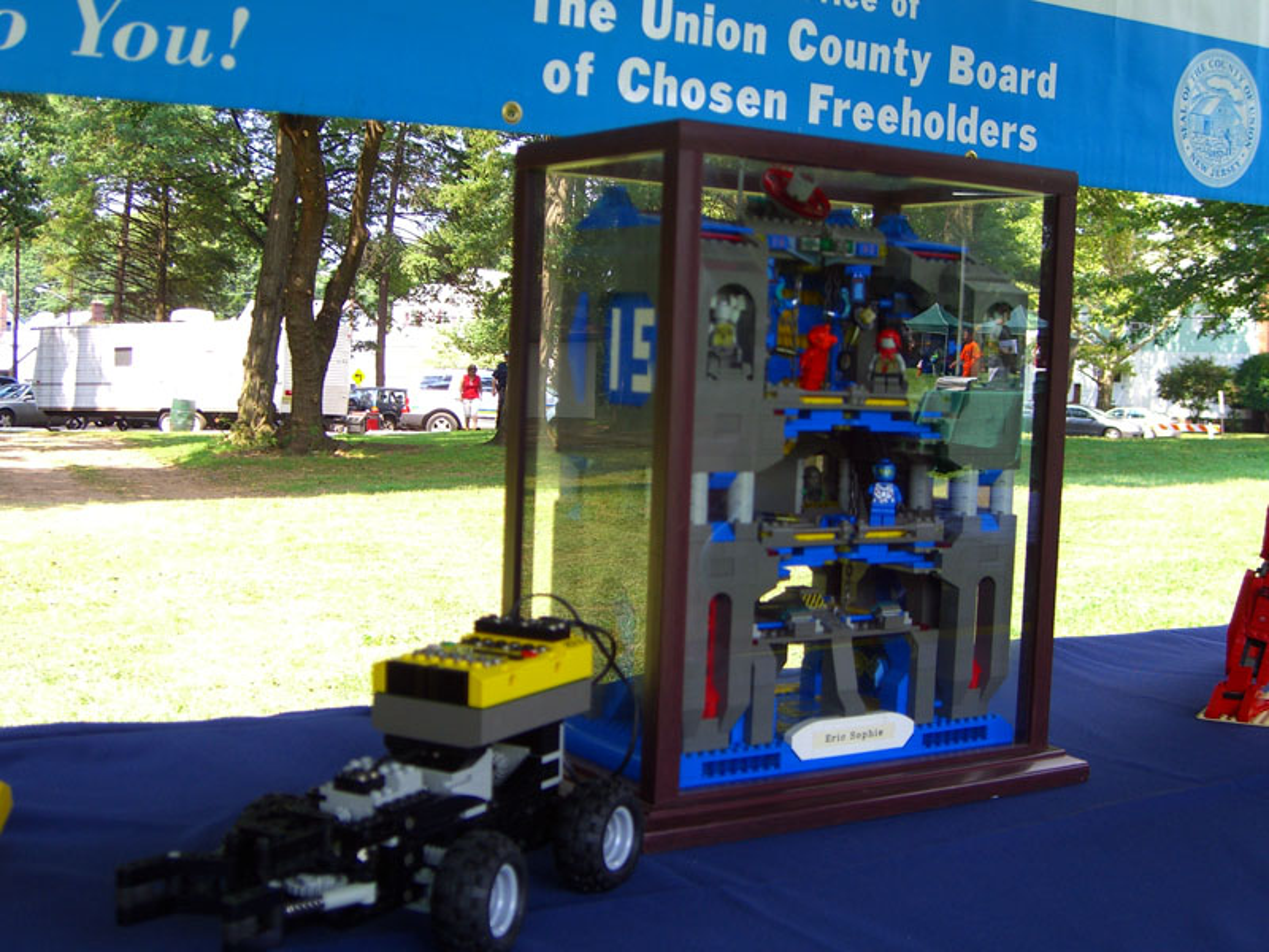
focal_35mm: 46
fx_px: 1686
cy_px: 476
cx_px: 634
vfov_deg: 31.5
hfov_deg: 41.2
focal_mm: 9.5
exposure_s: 1/160
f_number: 3.1
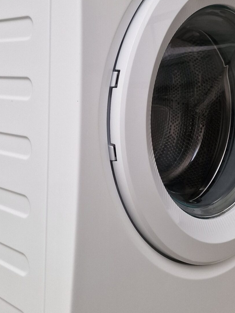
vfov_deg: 35.3
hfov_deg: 27.0
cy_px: 116
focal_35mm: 54
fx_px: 489
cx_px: 102
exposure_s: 1/180
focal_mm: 6.4
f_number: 1.8
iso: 64
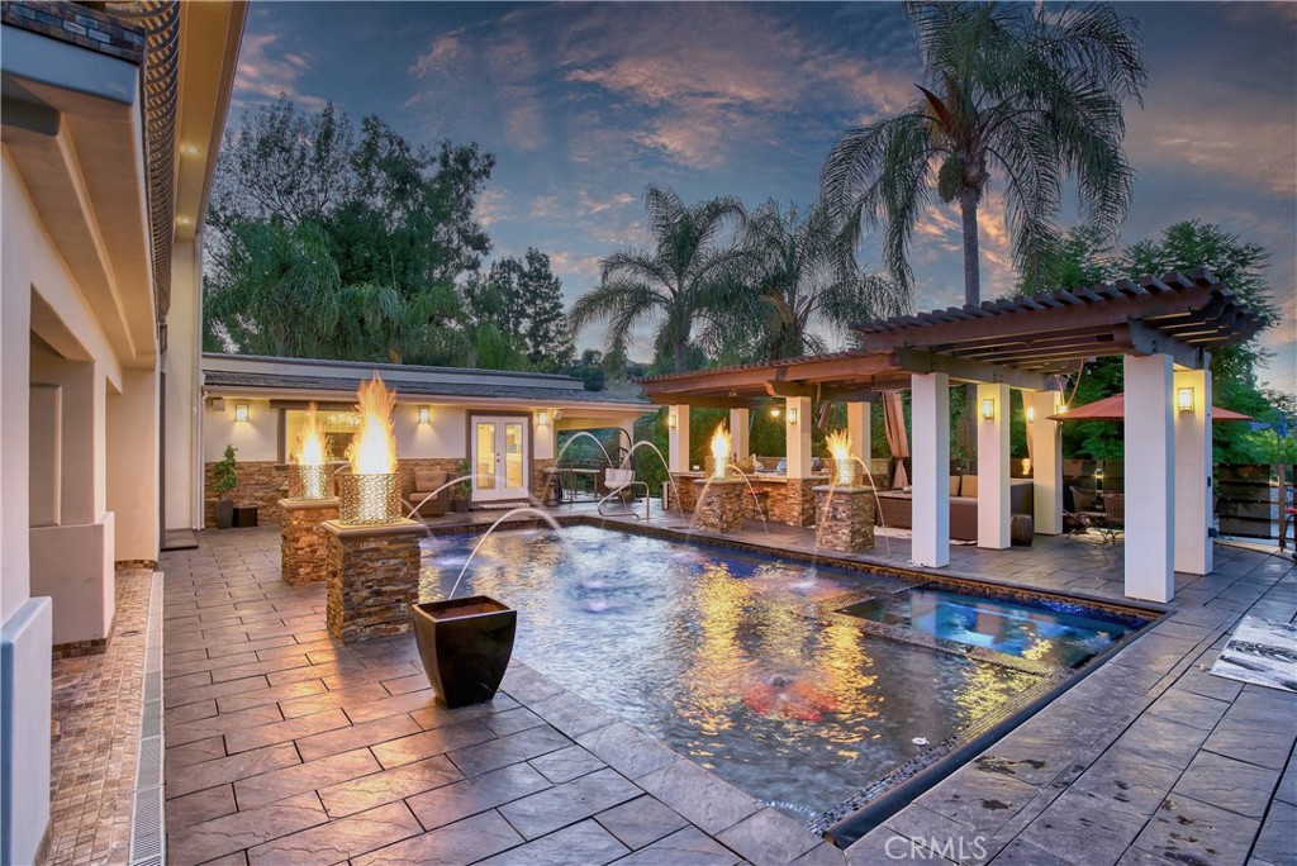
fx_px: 613
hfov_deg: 93.2
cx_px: 648
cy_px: 433
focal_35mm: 17
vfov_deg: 70.5
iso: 100
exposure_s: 1/1.6
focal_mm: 17
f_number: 7.1
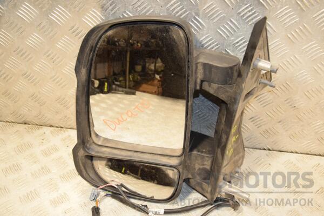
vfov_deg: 29.9
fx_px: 405
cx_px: 162
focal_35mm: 45
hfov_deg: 43.6
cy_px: 108
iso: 800
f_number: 5
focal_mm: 30
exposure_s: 1/200
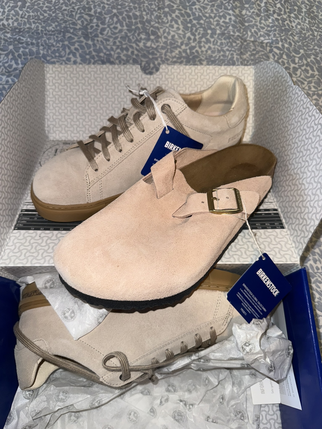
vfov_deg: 71.6
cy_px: 214
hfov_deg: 56.8
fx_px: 298
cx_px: 161
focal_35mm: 24
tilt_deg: -76.4
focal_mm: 6.76
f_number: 1.78
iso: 64
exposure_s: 1/55
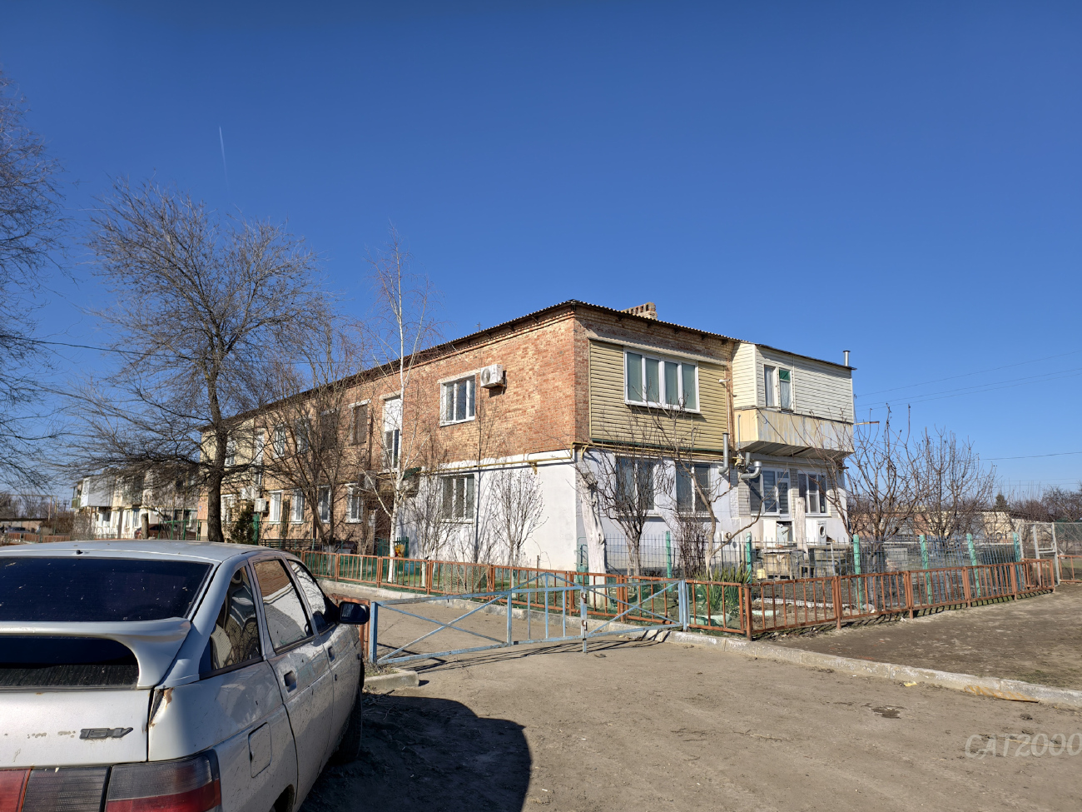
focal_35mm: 23
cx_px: 541
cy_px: 406
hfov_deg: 73.9
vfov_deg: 58.9
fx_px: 719
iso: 72
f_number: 1.57
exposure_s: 1/3425
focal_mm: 6.54
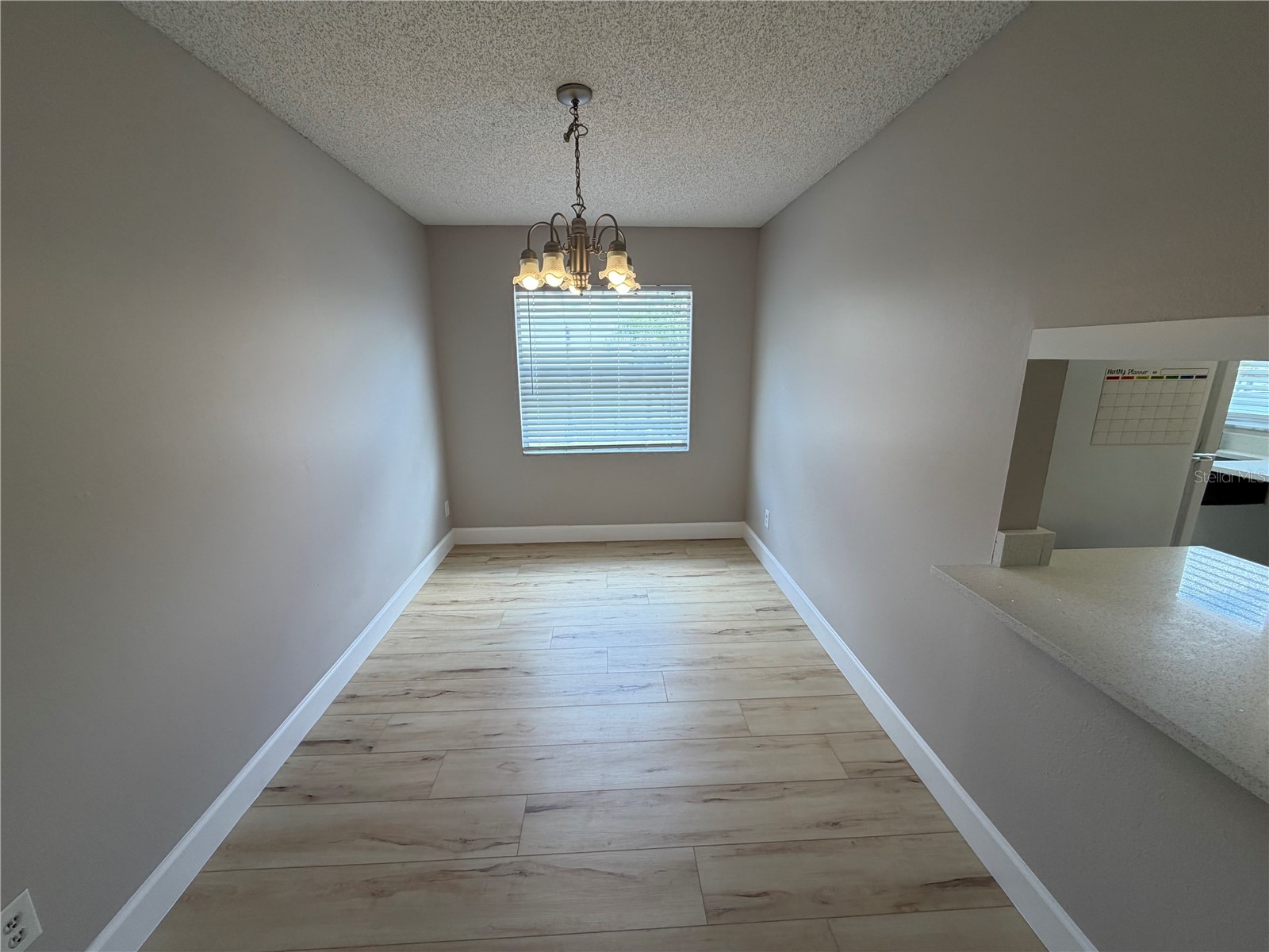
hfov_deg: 102.1
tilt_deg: -14.3
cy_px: 476
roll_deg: +0.9
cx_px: 634
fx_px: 513
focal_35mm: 14
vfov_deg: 85.7
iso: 80
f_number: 2.2
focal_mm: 2.22
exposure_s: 1/120
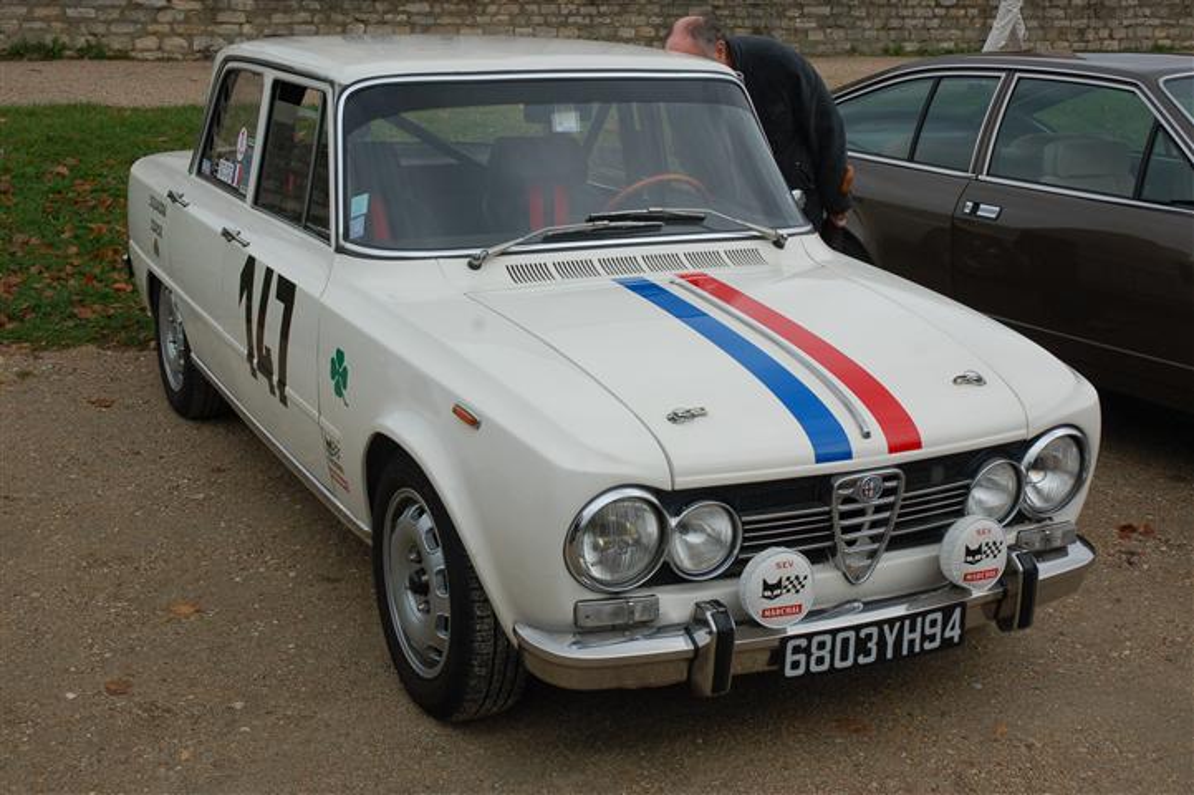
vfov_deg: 26.5
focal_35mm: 51
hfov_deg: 38.9
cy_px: 398
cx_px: 597
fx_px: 1691
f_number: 9
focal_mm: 34
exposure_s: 1/320
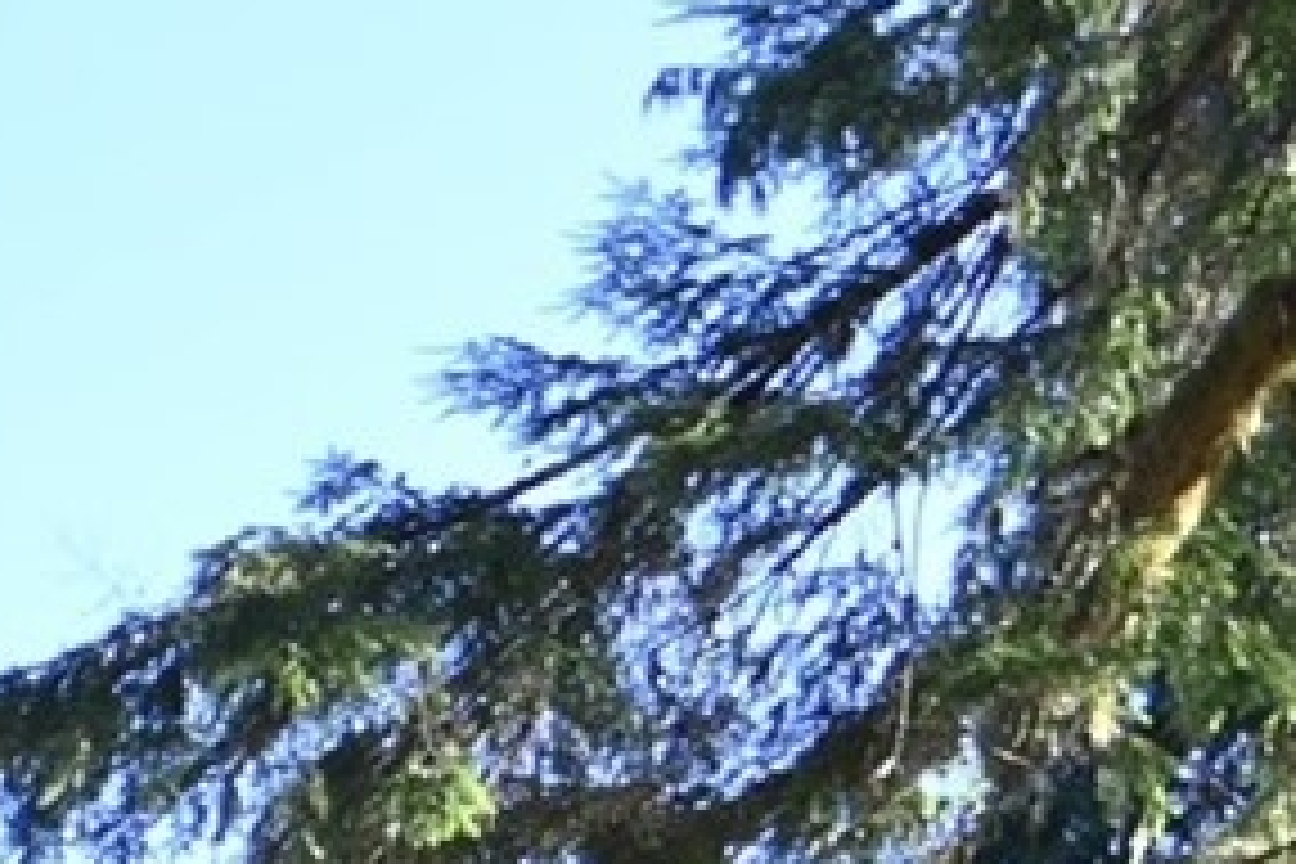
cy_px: 2286
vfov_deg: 6.4
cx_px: 508
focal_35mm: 200
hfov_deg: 10.3
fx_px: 7199
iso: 280
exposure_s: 1/250
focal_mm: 24
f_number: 4.5
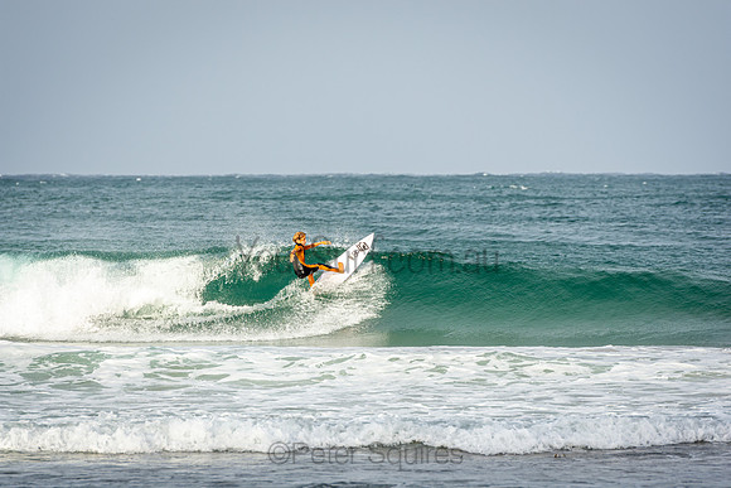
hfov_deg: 6.9
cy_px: 244
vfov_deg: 4.6
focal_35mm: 300
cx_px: 366
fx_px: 6093
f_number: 5.6
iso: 200
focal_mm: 200
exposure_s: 1/1000
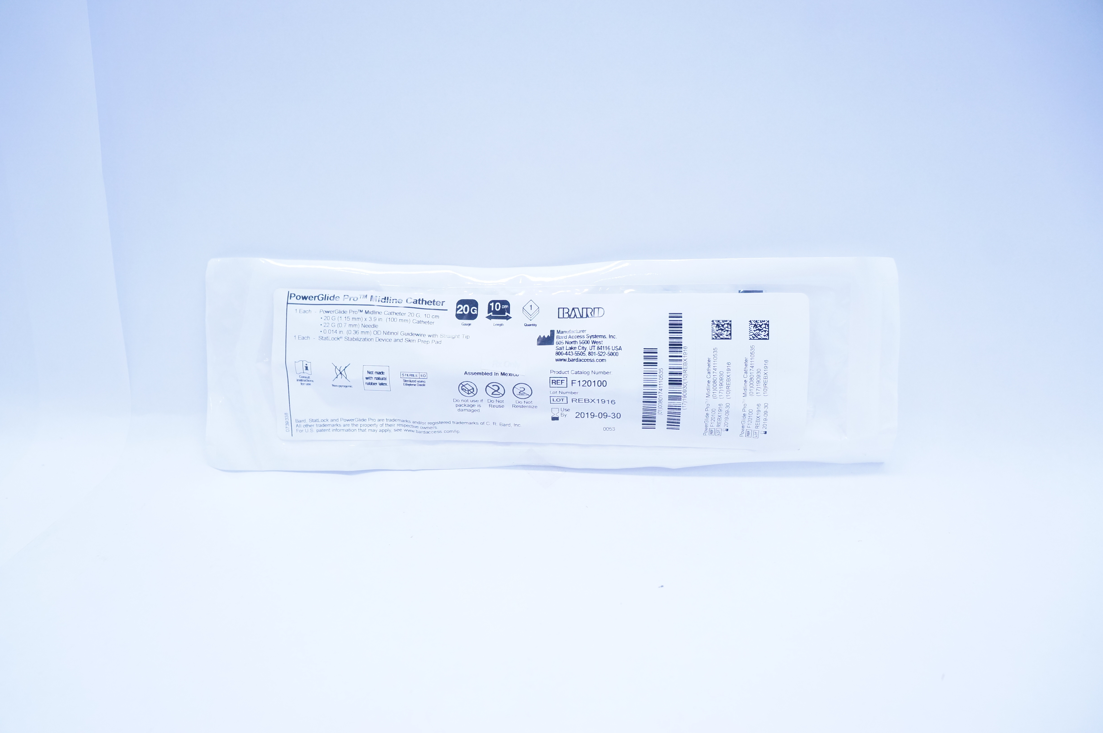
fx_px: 826
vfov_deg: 47.8
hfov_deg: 67.4
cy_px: 366
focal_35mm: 27
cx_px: 552
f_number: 5
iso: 800
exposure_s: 1/200
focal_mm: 18
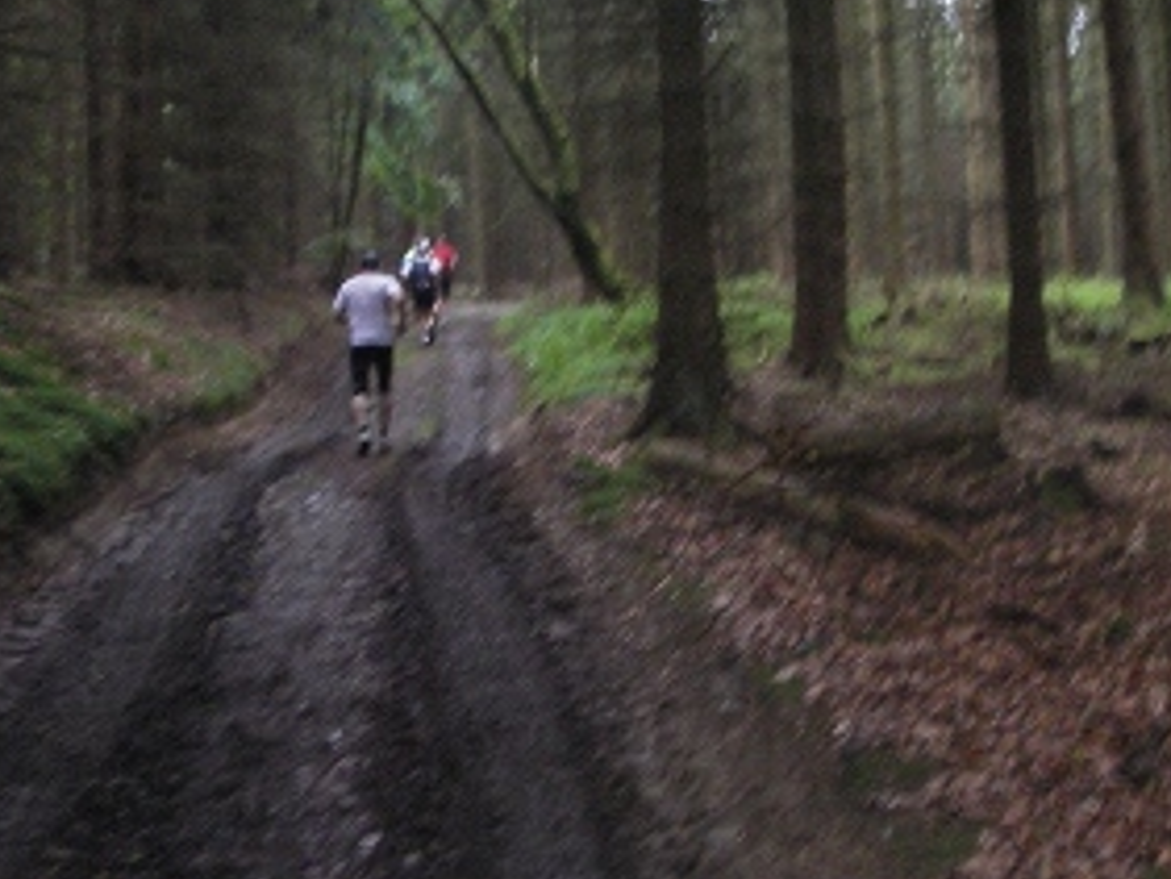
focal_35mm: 54
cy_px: 458
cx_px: 575
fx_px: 1828
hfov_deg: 35.5
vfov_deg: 27.1
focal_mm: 6.3
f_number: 3.3
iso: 200
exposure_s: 1/30
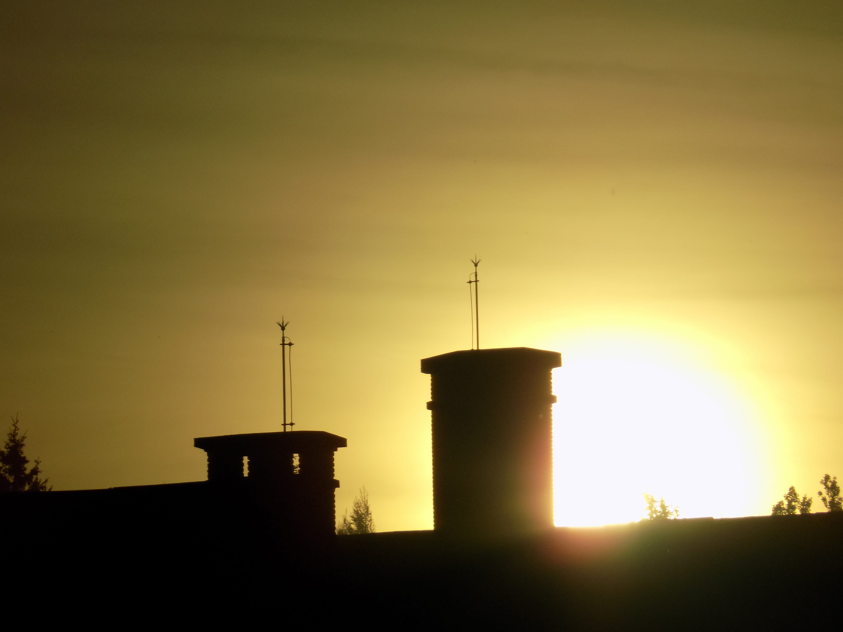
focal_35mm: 358
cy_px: 316
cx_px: 422
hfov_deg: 5.5
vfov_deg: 4.2
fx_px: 8718
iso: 80
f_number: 18.9
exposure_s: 1/1500
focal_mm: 63.7
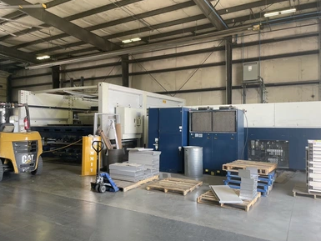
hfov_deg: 65.3
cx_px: 163
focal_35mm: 27
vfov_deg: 51.4
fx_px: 250
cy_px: 122
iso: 50
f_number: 1.6
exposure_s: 1/121
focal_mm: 4.2
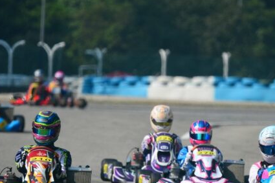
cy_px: 142
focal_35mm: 723
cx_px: 179
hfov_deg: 2.9
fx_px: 5520
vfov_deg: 1.9
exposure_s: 1/1000
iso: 100
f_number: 4
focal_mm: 300
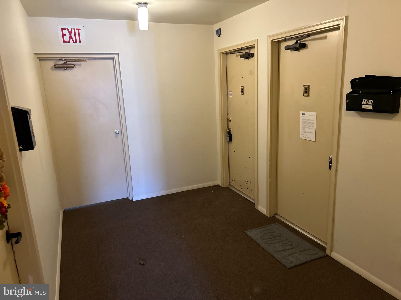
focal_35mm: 26
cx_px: 200
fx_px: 301
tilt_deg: -12.9
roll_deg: +1.7
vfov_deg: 53.1
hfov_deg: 67.3
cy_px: 150
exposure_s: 1/60
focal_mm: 5.7
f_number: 1.5
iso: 500
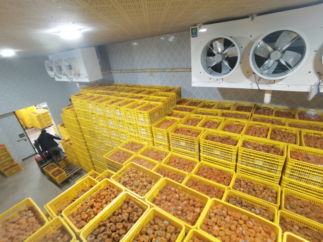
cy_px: 121
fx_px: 159
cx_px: 162
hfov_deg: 91.0
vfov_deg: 74.7
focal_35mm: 17
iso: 500
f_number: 2.2
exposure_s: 1/20
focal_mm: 2.26
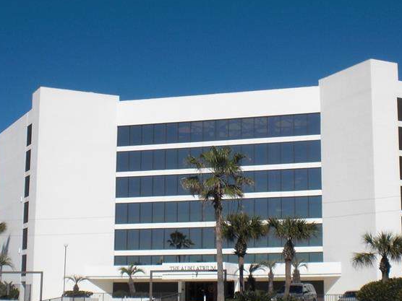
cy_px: 146
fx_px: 813
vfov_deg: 21.0
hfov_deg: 27.7
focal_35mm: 70
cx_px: 237
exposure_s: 1/1000
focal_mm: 6.3
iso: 64
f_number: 5.6
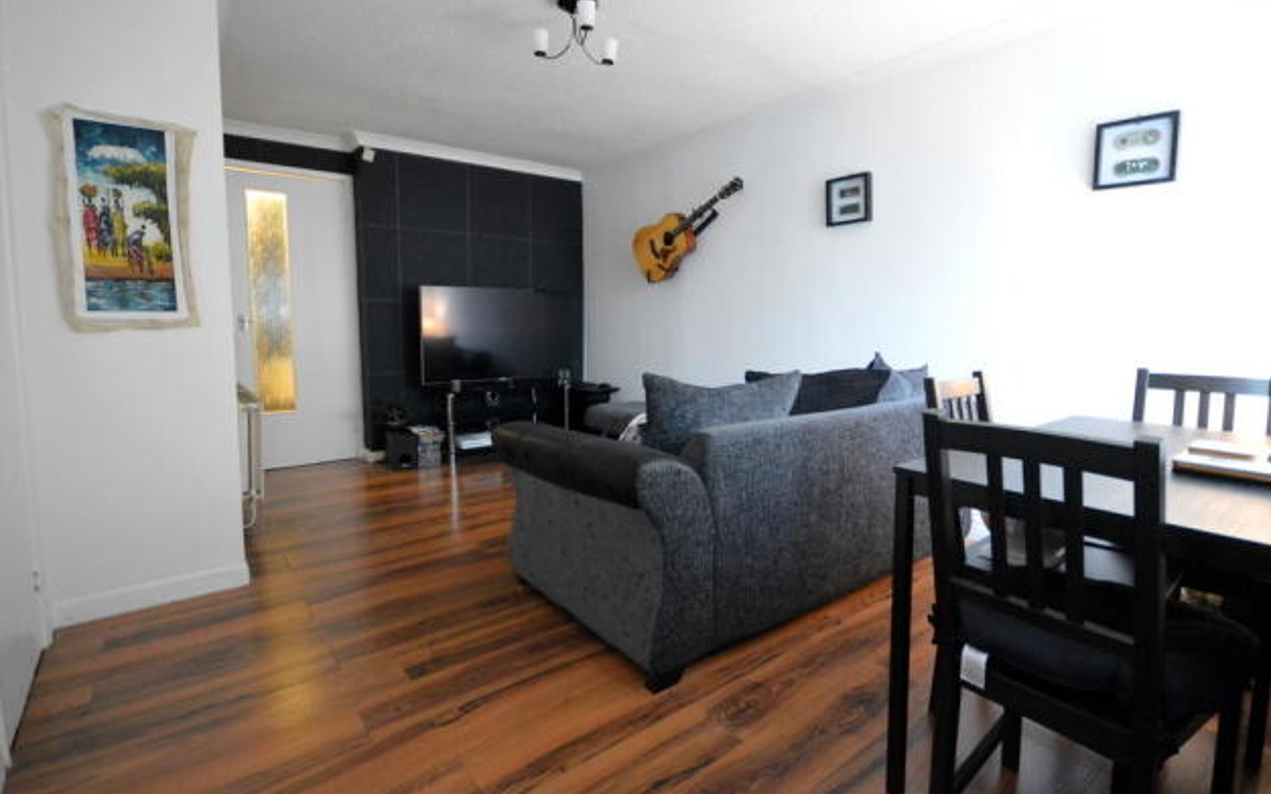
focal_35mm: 16
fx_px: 554
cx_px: 646
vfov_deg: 71.1
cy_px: 363
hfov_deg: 97.8
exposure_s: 1/25
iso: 3200
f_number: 4
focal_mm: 10
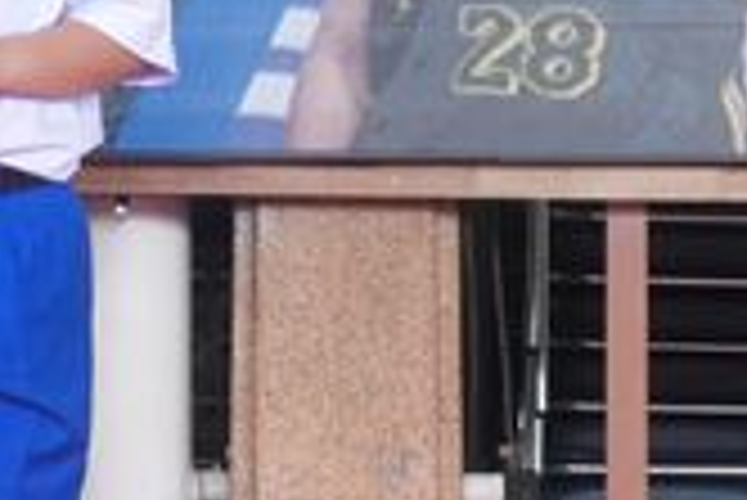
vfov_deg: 5.1
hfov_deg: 7.5
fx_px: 5628
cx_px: -238
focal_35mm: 271
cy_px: -149
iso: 1600
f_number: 5.6
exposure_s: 1/100
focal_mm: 50
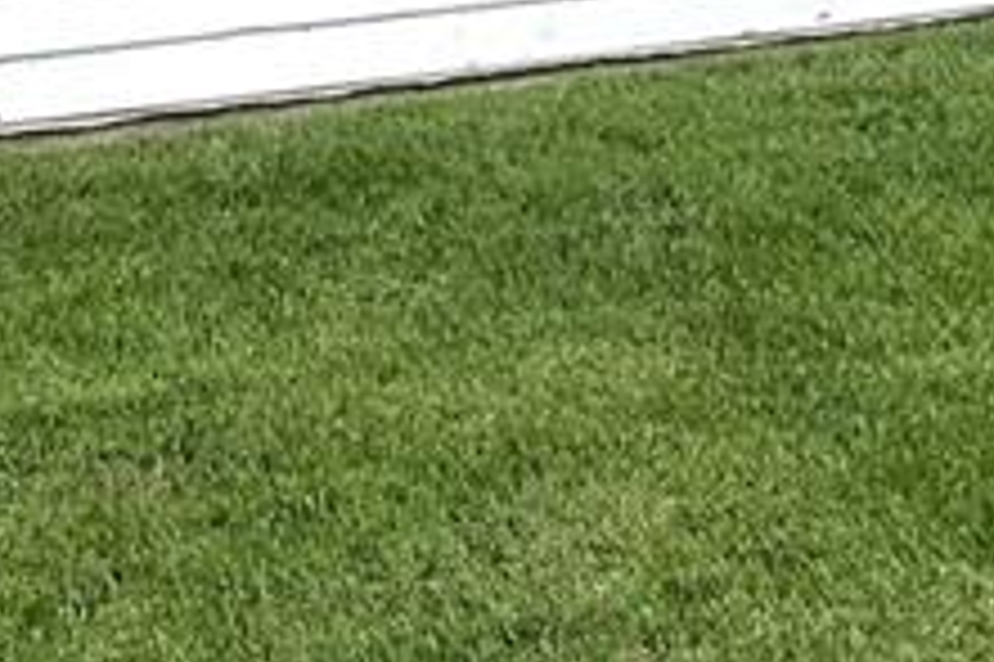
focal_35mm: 140
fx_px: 3863
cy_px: -414
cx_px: 238
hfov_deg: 14.6
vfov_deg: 9.4
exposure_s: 1/2667
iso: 25
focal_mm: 3
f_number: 1.8
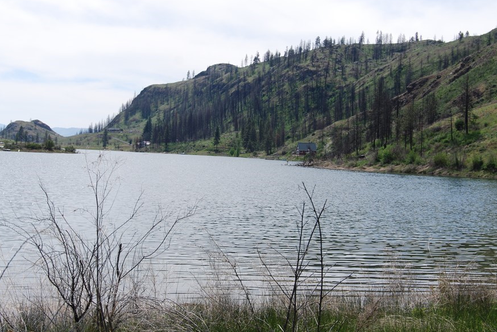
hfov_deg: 34.7
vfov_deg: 23.6
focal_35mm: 58
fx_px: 796
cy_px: 161
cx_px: 231
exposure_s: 1/250
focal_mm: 31
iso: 100
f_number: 8
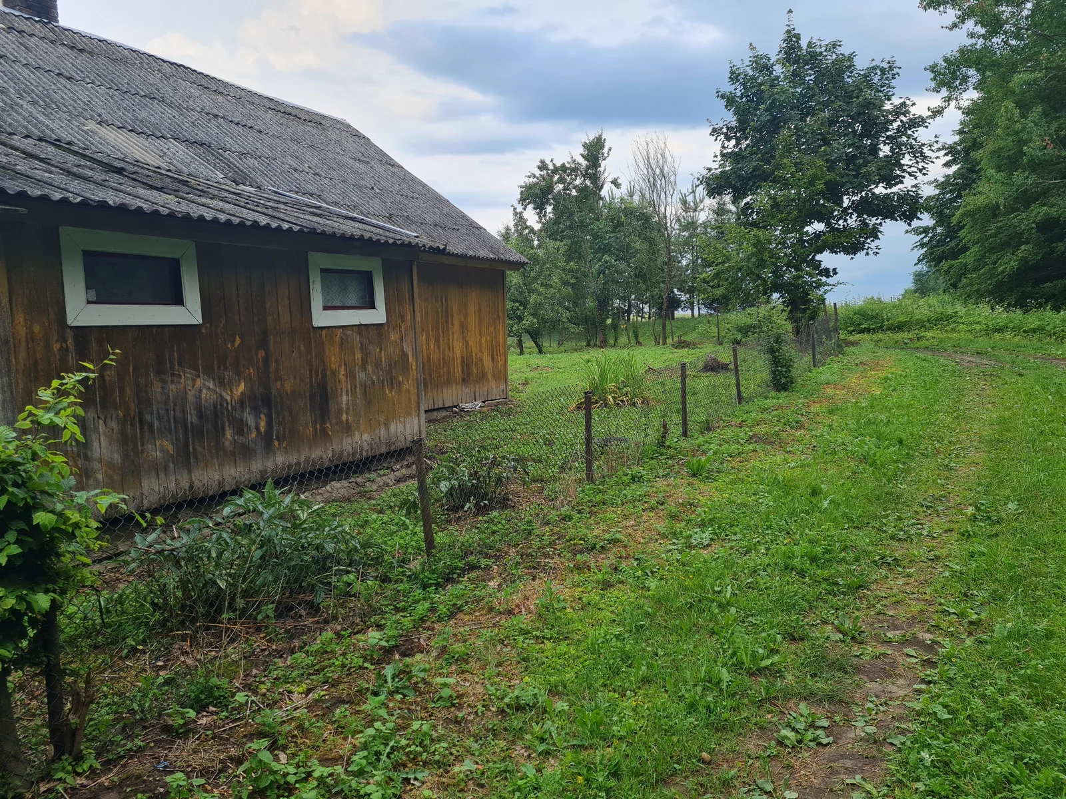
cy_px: 400
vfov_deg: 53.1
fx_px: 801
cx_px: 533
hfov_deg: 67.3
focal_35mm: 26
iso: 50
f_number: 1.8
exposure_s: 1/714
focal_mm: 5.4
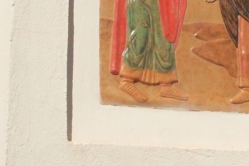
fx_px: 643
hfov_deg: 21.6
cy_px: 27
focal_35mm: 93
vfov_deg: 14.6
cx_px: 205
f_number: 8.4
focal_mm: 6.3
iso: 400
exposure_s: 1/2000
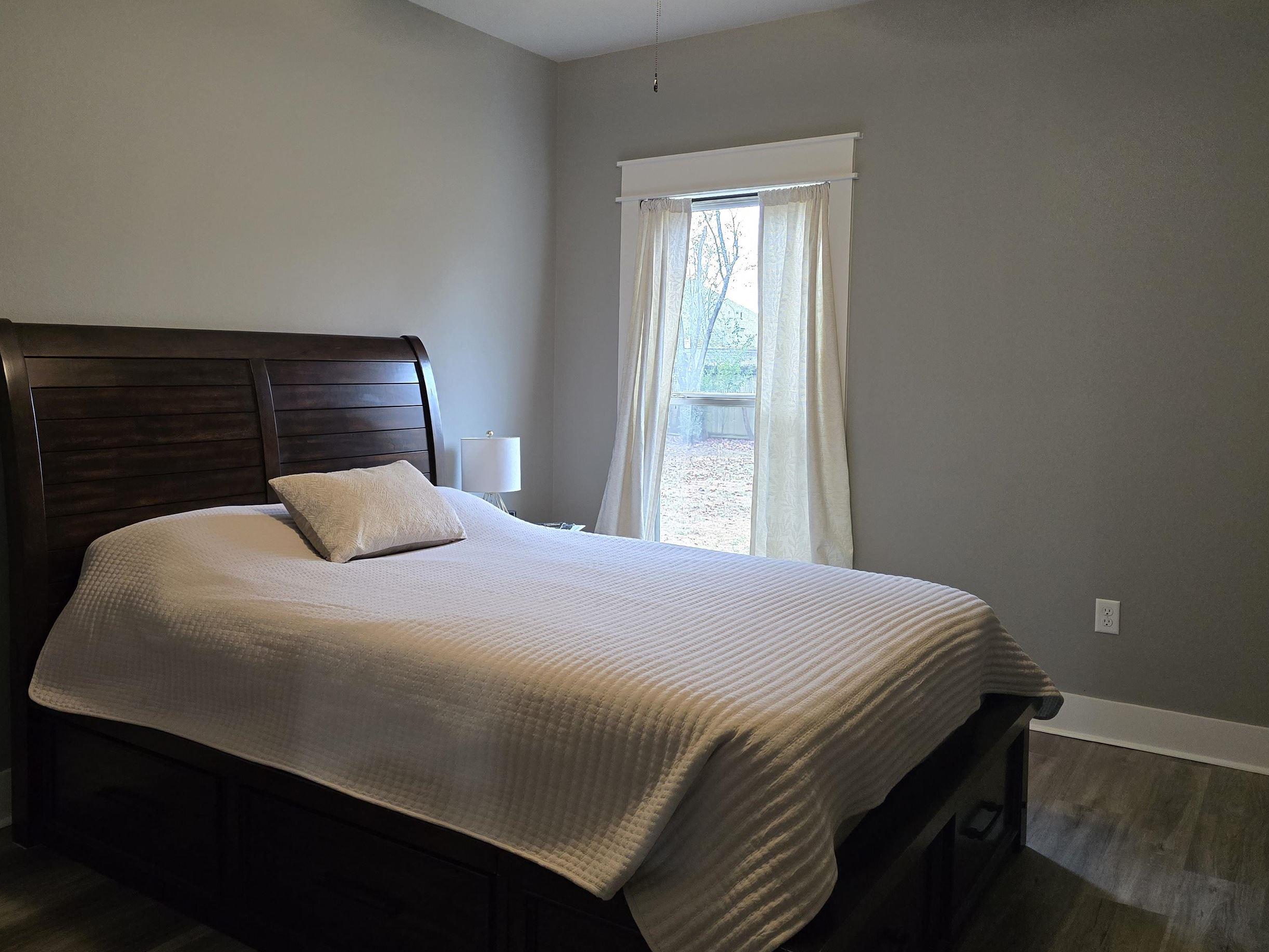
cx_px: 516
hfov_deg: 61.2
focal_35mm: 29
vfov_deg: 48.2
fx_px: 1063
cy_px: 441
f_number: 1.7
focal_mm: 6.3
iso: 800
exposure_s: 1/120
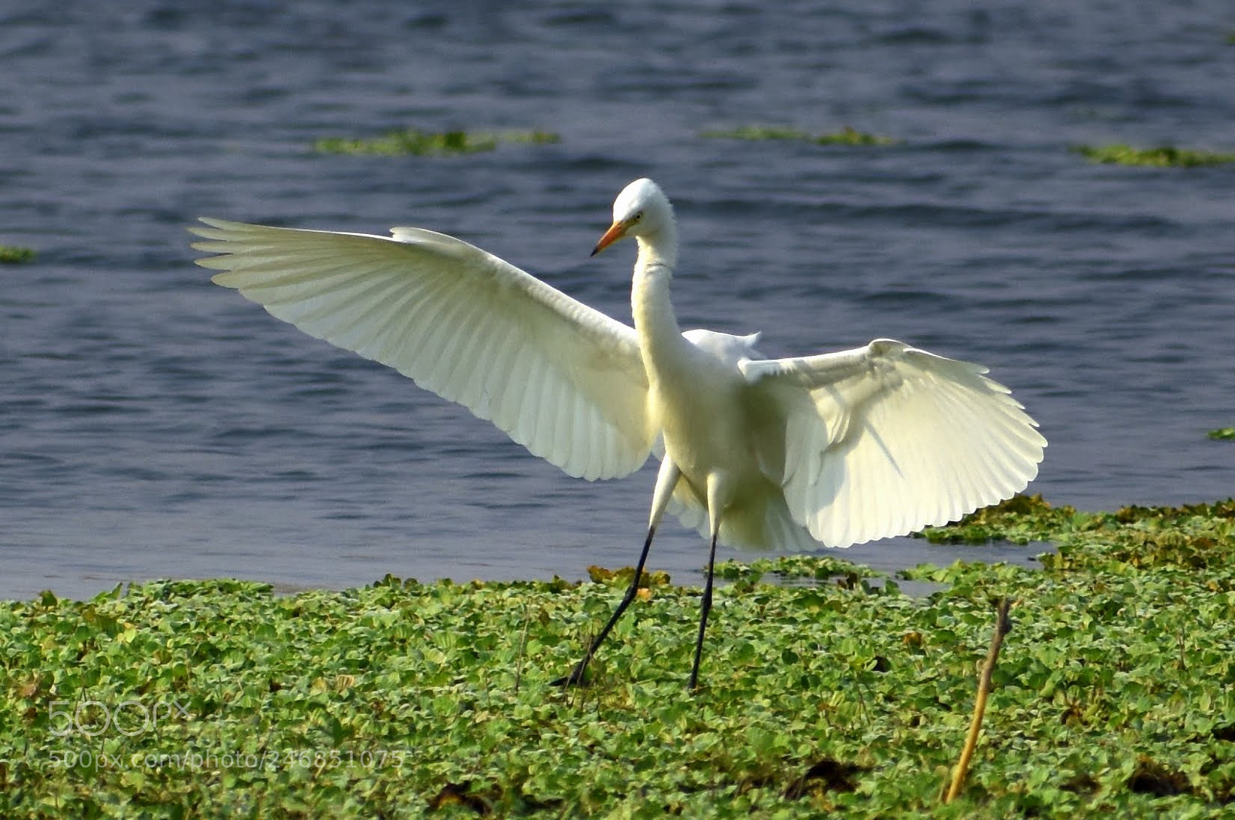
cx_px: 618
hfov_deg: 4.6
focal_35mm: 450
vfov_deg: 3.0
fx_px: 15416
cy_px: 410
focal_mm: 300
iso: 360
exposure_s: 1/2000
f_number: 6.3
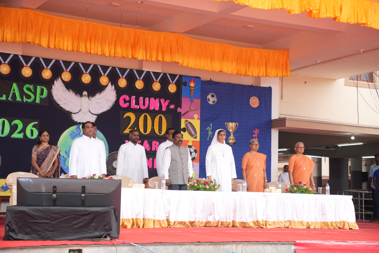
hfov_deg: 28.8
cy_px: 126
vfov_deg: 19.5
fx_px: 737
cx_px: 190
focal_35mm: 70
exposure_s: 1/320
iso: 400
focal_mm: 70
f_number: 3.2
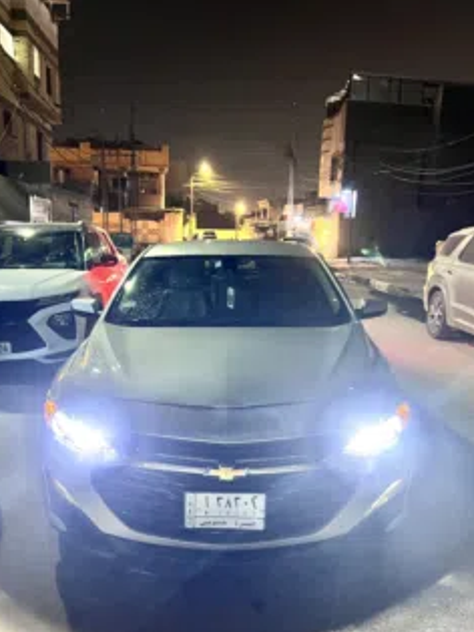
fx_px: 603
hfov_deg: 42.9
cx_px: 239
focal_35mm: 33
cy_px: 349
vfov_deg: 55.3
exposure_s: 1/33
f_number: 1.5
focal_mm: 5.7
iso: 500
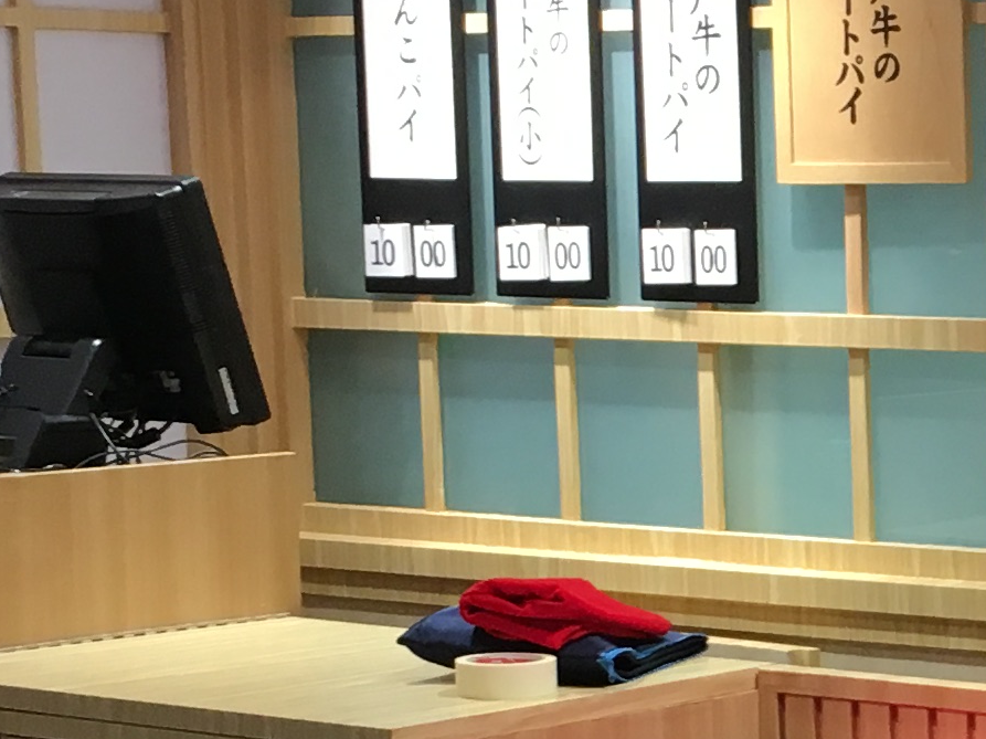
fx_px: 3730
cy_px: 669
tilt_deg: -7.8
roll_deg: +0.3
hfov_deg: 14.3
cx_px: 1386
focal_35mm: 131
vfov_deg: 11.2
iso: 40
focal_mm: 4.15
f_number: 2.2
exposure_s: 1/33
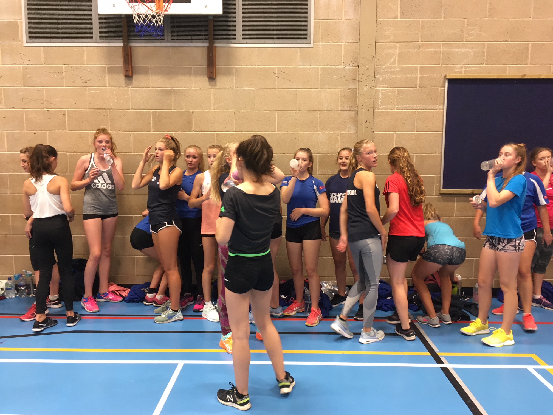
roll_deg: +0.1
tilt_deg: -6.0
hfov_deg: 61.7
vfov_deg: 48.2
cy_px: 208
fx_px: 463
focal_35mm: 29
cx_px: 276
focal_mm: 4.15
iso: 125
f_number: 2.2
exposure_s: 1/33
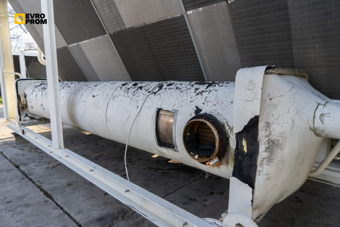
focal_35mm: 24
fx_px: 227
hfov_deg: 73.7
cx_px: 170
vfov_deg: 53.1
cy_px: 114
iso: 100
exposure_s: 1/50
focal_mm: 24
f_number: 9
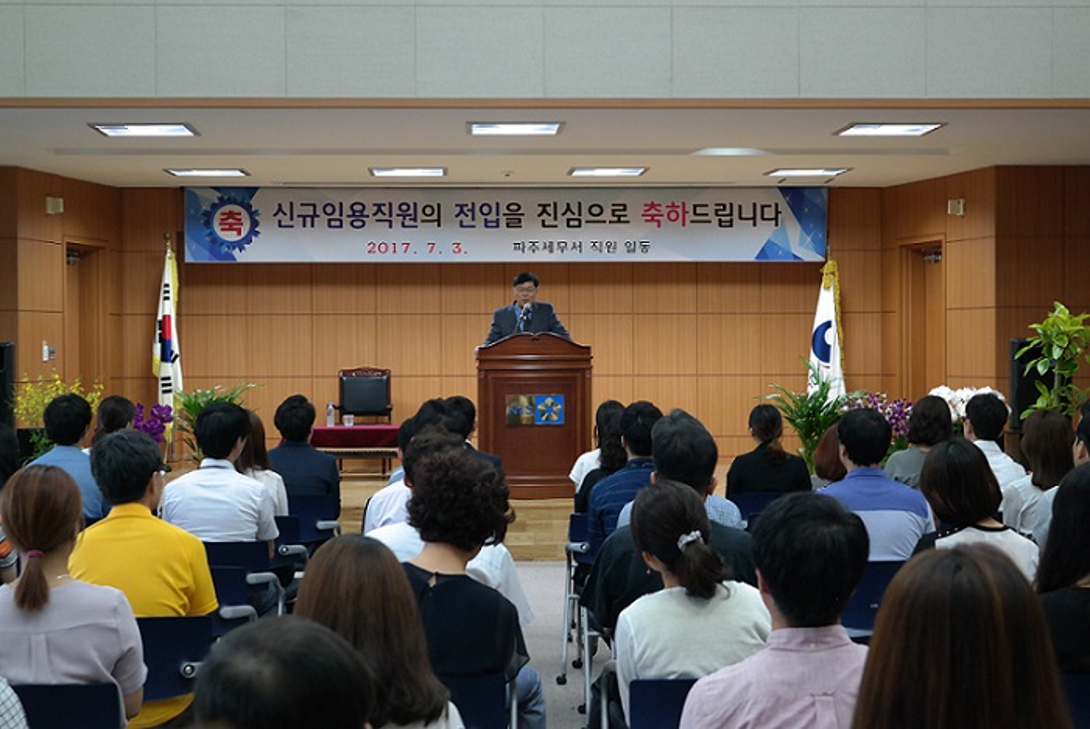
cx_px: 545
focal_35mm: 58
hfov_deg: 34.5
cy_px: 364
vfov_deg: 23.4
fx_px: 1758
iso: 1600
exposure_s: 1/60
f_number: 5
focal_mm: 38
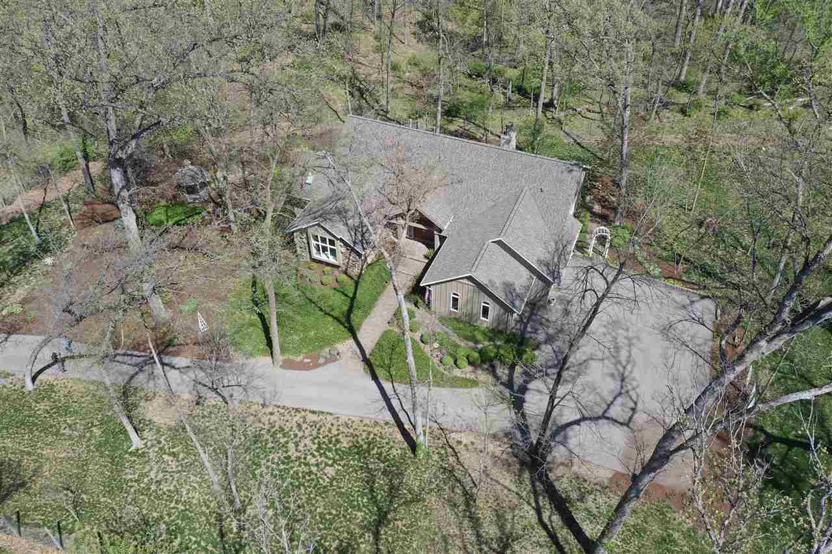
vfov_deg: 46.4
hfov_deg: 65.5
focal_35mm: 28
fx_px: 647
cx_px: 416
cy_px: 277
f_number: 5.6
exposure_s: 1/400
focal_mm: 10.26
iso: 100
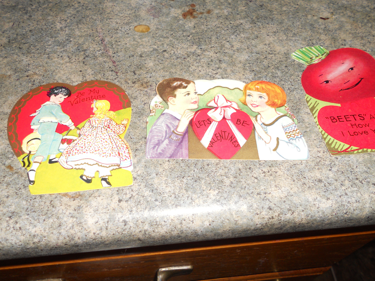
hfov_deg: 56.8
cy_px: 140
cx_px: 188
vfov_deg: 44.2
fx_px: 347
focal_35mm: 32
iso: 80
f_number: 3.5
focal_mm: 5.8
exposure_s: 1/25
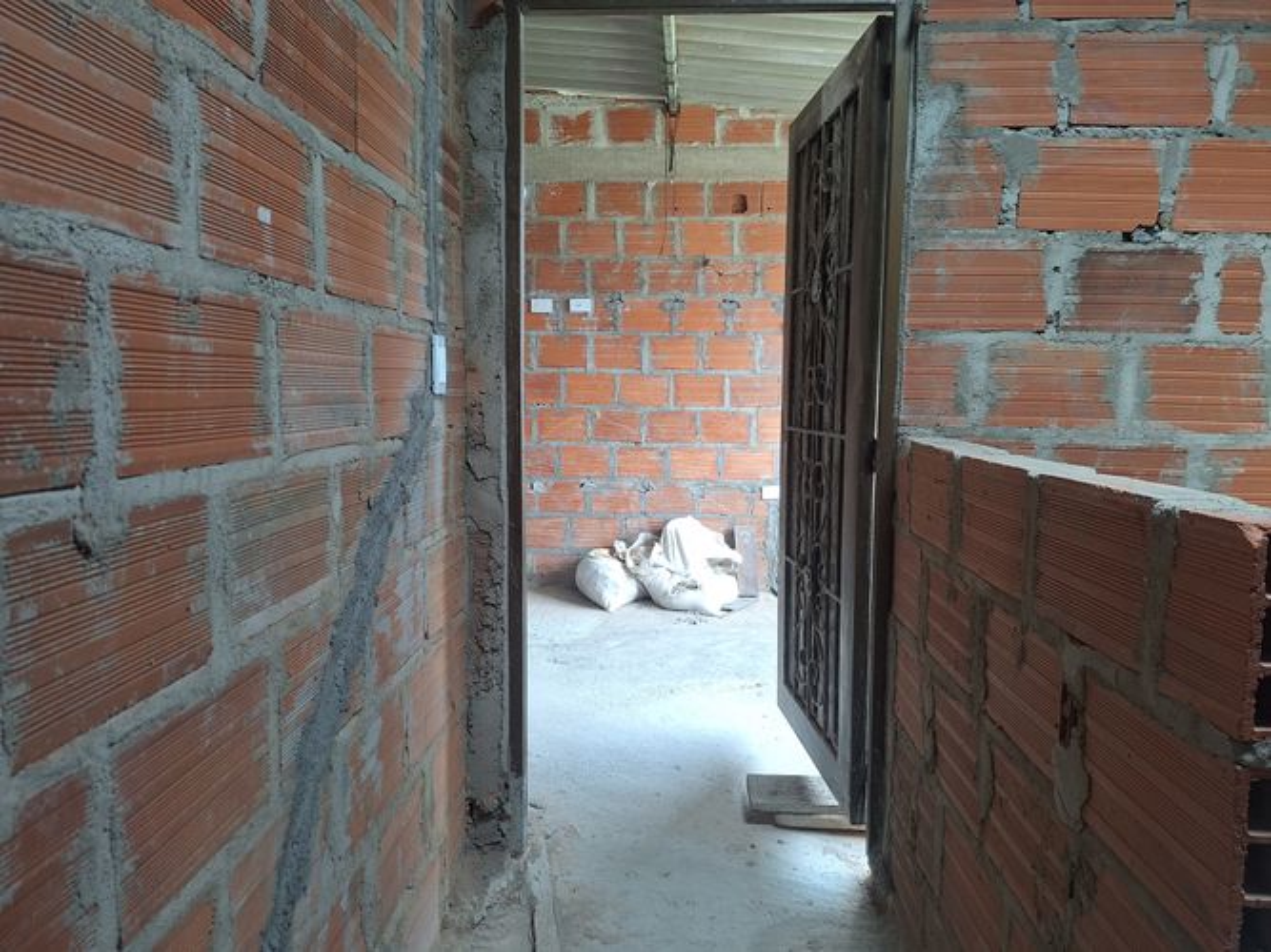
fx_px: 844
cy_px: 476
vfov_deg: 58.9
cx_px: 636
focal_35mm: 23
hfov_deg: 73.9
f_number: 1.8
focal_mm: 5.54
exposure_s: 1/60
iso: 64
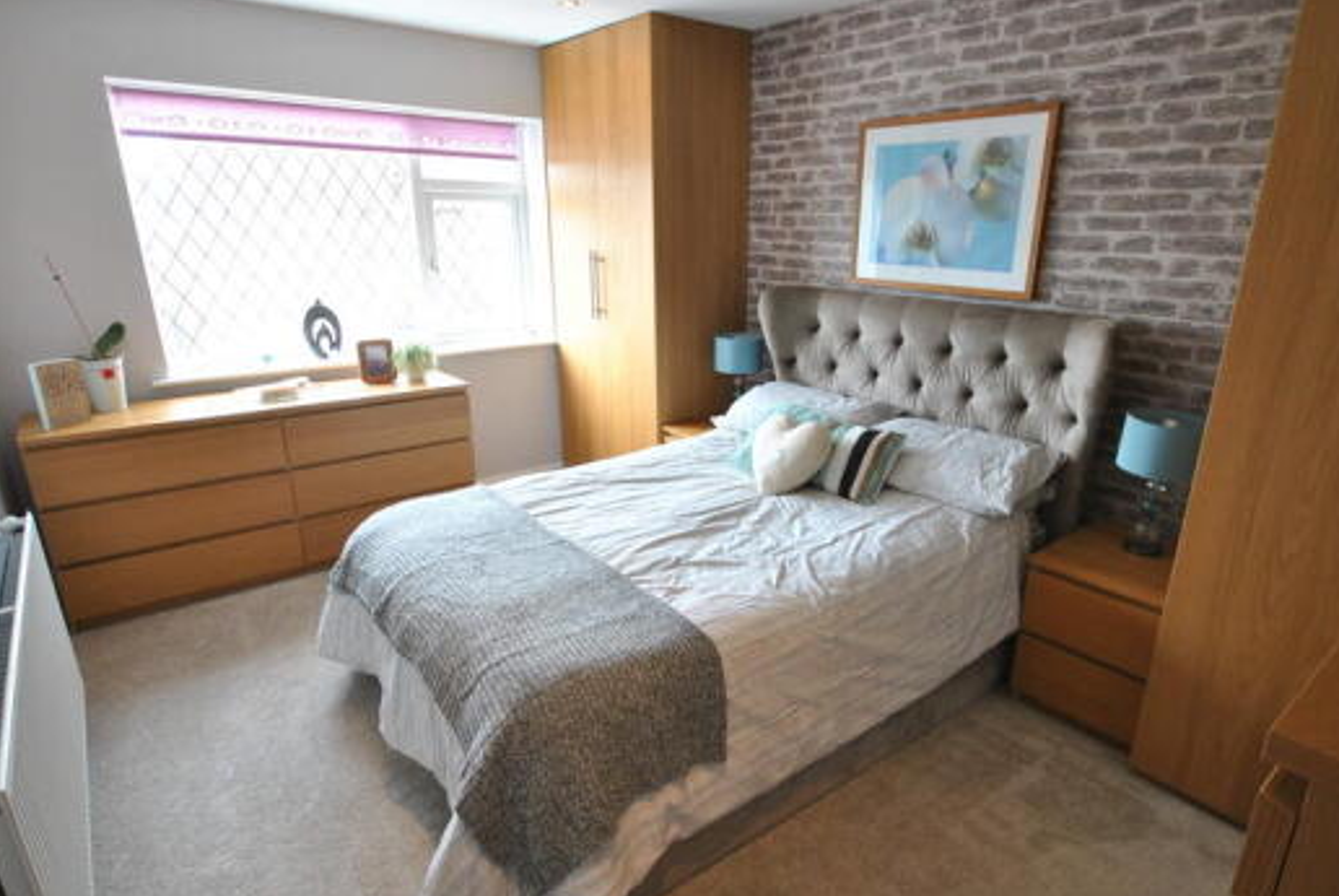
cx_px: 710
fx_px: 707
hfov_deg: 86.8
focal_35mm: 19
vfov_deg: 64.7
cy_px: 456
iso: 280
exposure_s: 1/30
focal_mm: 10
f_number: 4
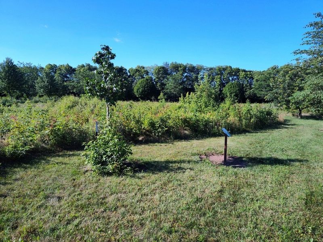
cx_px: 162
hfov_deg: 73.9
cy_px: 121
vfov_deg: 58.9
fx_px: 215
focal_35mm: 23
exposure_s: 1/753
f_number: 1.8
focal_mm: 5.56
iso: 100
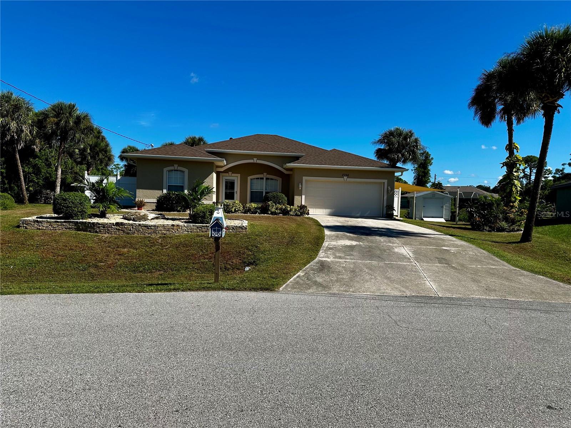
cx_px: 286
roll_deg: -1.9
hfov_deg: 71.6
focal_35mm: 24
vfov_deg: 56.8
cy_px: 214
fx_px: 396
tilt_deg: -2.1
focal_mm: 6.86
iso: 80
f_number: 1.78
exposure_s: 1/5525
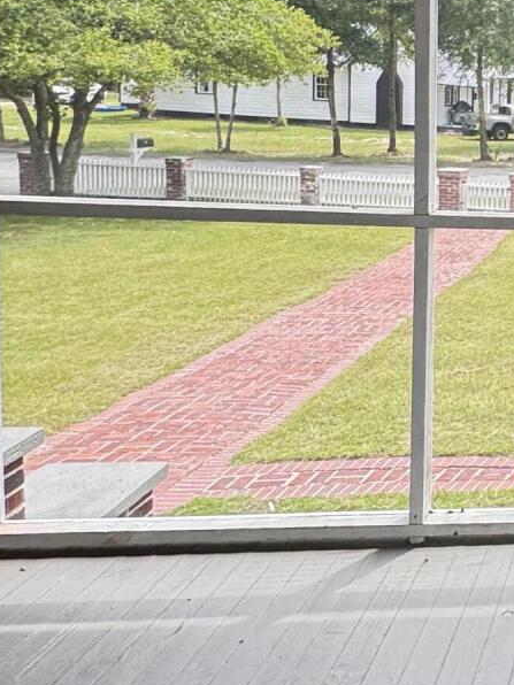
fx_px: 931
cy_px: 167
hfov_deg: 23.3
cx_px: 816
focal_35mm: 47
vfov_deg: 39.3
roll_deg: +0.8
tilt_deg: -3.0
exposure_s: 1/148
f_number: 2.2
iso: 40
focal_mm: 2.22
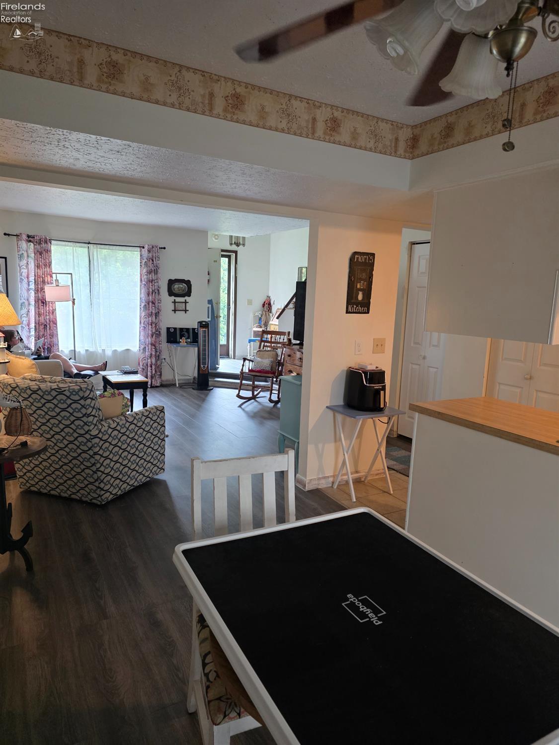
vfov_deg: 73.9
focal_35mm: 23
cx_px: 280
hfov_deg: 58.9
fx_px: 495
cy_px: 372
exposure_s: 1/120
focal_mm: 6.3
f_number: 1.7
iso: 640
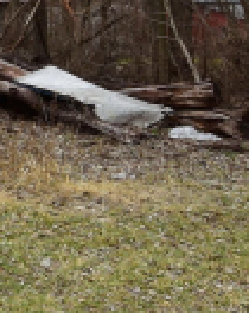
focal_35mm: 80
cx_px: -257
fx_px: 740
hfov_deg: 15.2
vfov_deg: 23.1
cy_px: 17
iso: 100
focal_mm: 10
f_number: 8
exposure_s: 1/50
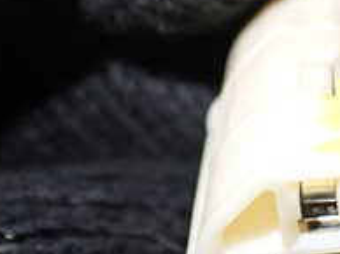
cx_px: 359
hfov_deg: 20.3
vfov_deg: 15.9
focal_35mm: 93
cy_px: 130
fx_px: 912
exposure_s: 1/125
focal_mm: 5.4
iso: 320
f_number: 2.3
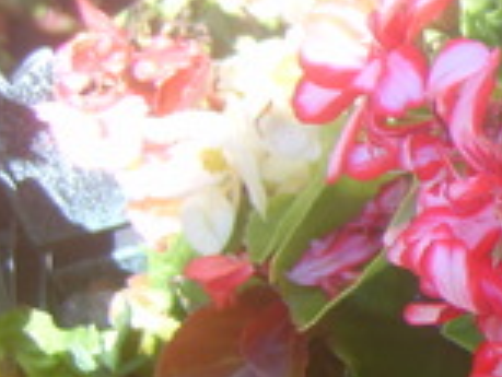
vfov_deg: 16.6
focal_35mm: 89
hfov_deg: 19.6
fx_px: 1292
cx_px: 715
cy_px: 187
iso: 50
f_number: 2.7
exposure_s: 1/148
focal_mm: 8.13
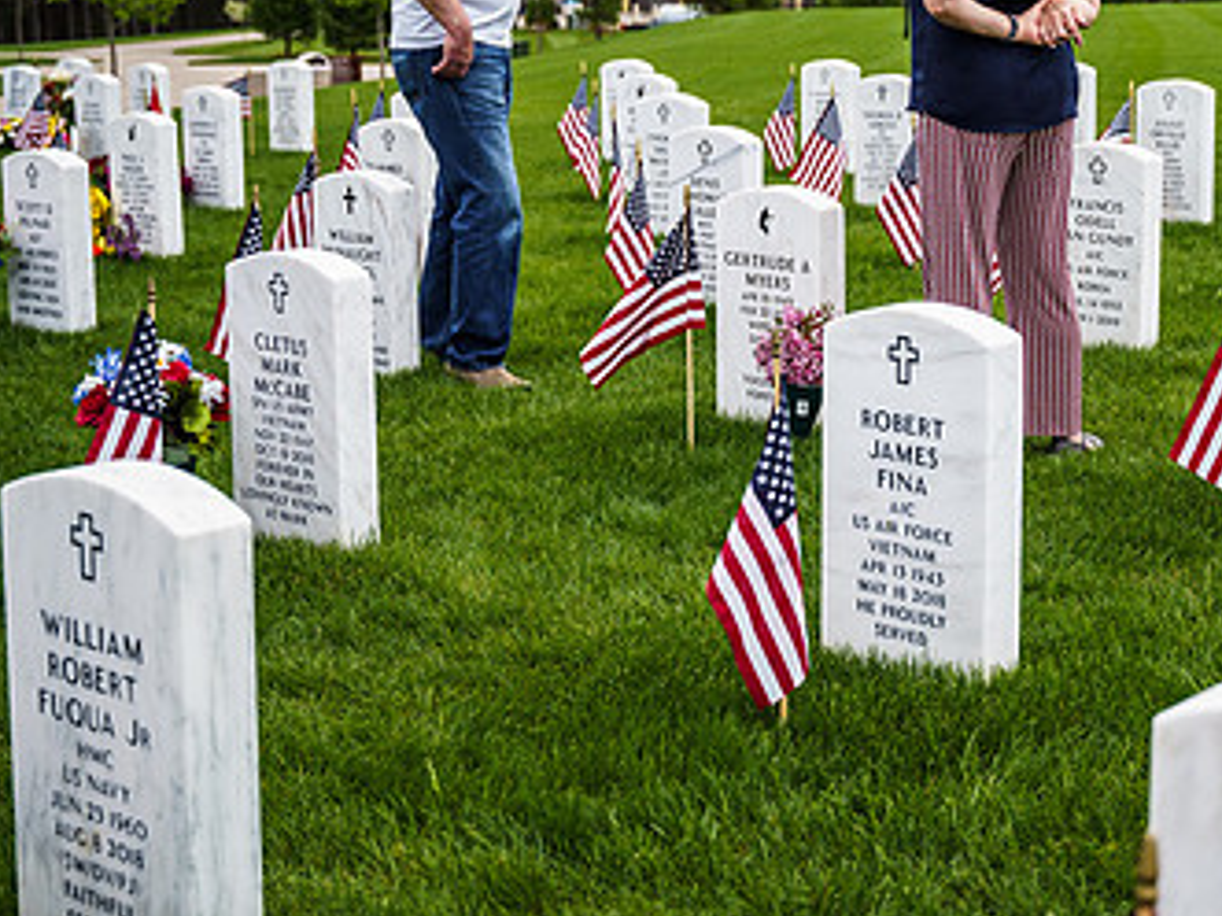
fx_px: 2435
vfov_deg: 21.3
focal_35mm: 69
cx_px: 842
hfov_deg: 27.9
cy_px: 354
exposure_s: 1/2000
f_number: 3.2
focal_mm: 38
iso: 200
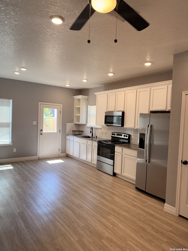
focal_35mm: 24
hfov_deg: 56.8
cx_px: 94
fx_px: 174
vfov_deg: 71.6
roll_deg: -2.8
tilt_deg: -1.5
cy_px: 126
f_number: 1.78
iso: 100
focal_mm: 6.76
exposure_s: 1/260
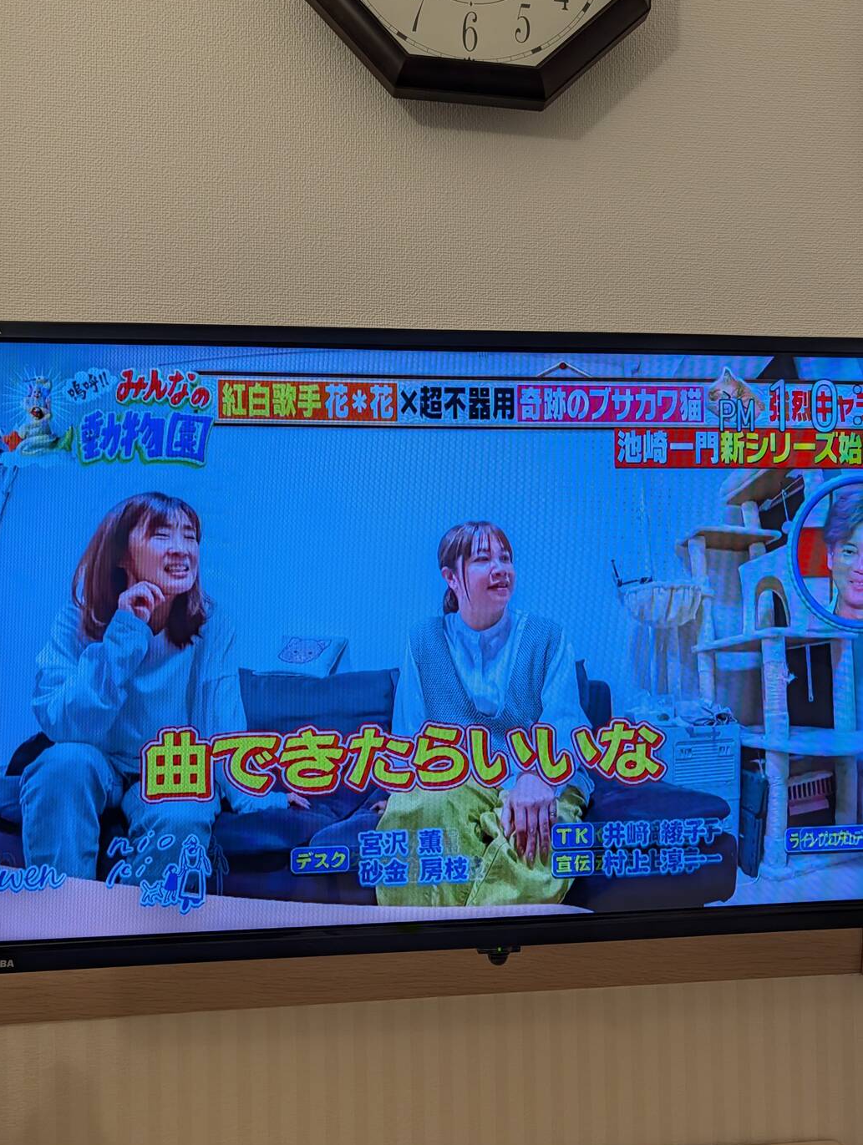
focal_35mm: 28
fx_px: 928
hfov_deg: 49.9
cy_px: 555
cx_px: 446
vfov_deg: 63.3
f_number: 1.68
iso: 51
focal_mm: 6.9
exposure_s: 1/120
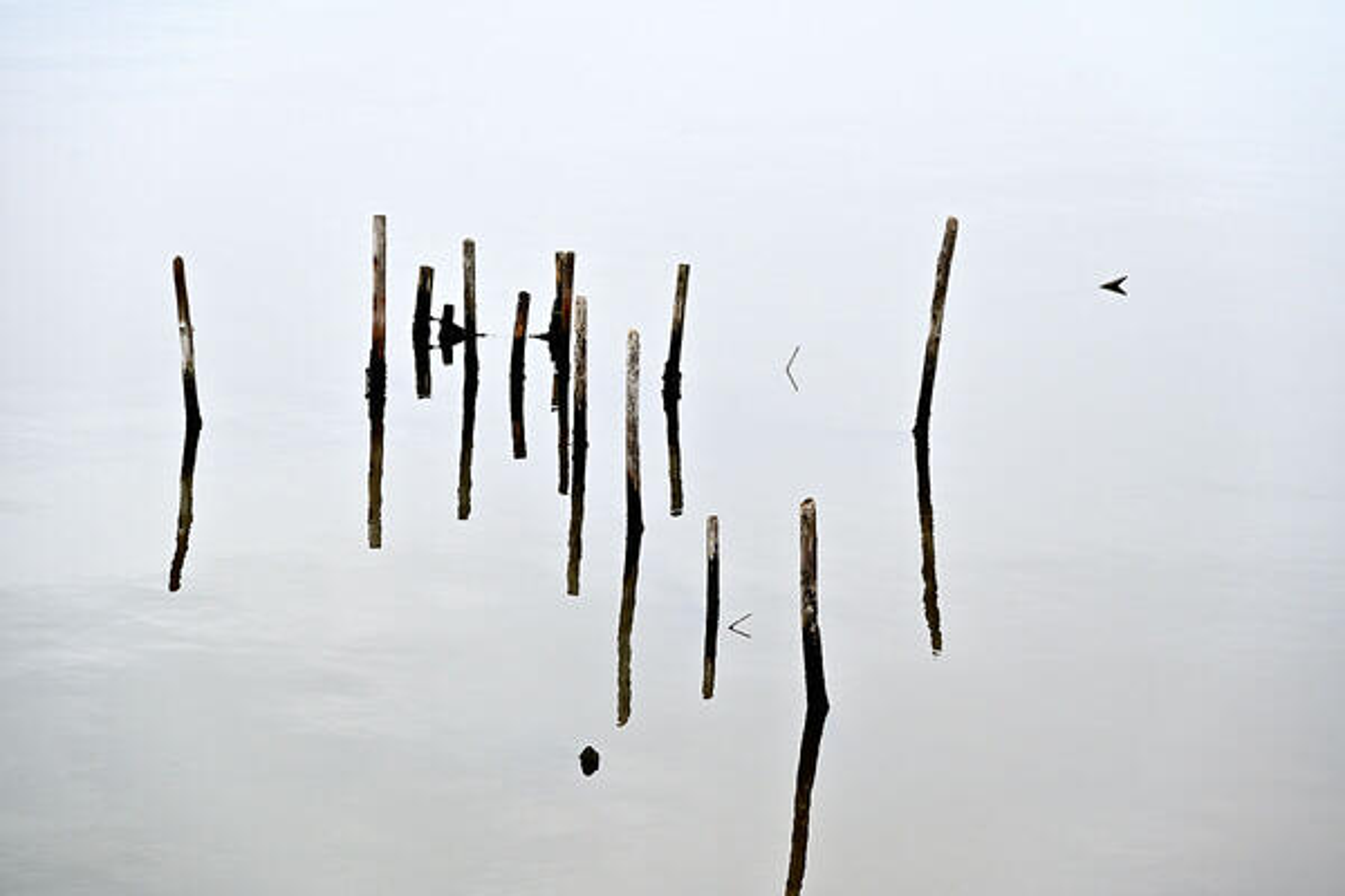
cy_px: 448
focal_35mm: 125
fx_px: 4670
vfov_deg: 11.0
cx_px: 672
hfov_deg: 16.4
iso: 500
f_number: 6.3
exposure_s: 1/200
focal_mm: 125
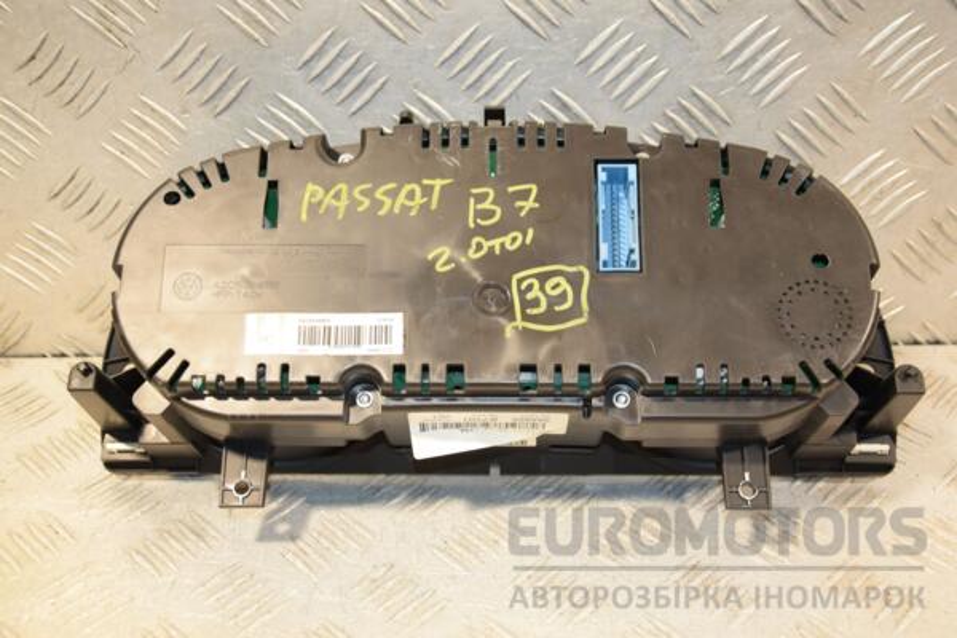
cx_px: 478
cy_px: 319
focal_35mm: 51
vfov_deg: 26.5
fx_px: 1356
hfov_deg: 38.9
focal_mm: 34
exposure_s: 1/200
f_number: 5
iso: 800
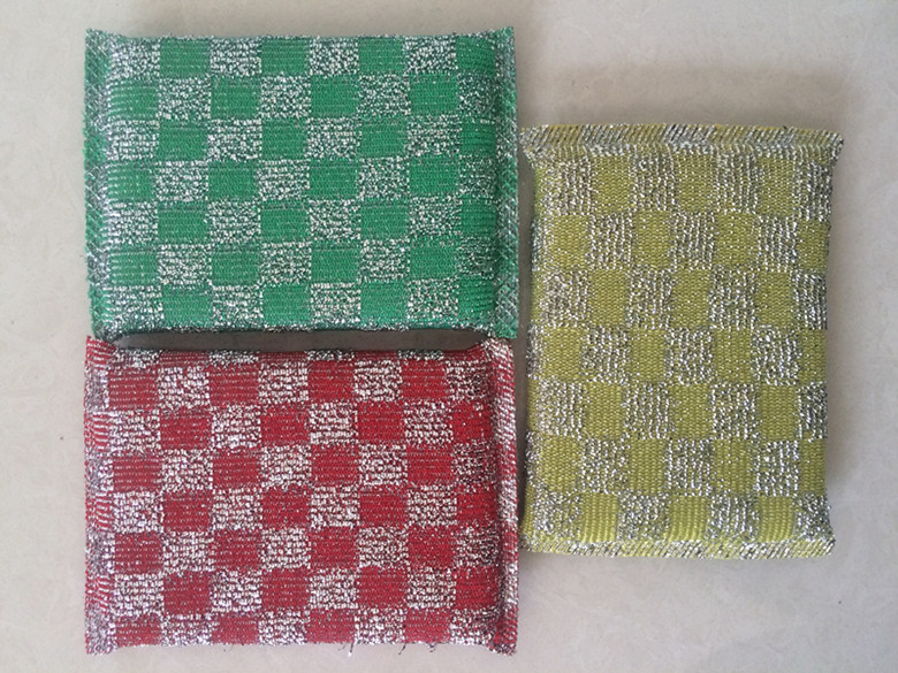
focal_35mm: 29
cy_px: 336
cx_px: 449
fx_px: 752
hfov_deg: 61.7
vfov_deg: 48.2
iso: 125
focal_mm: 4.15
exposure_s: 1/30
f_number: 2.2
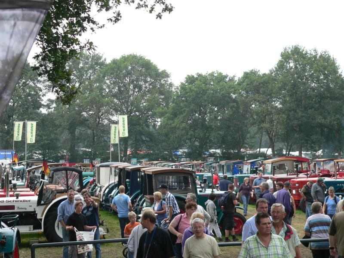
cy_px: 129
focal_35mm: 73
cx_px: 172
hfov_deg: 26.7
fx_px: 725
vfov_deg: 20.2
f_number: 2.8
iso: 100
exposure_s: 1/250
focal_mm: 12.1
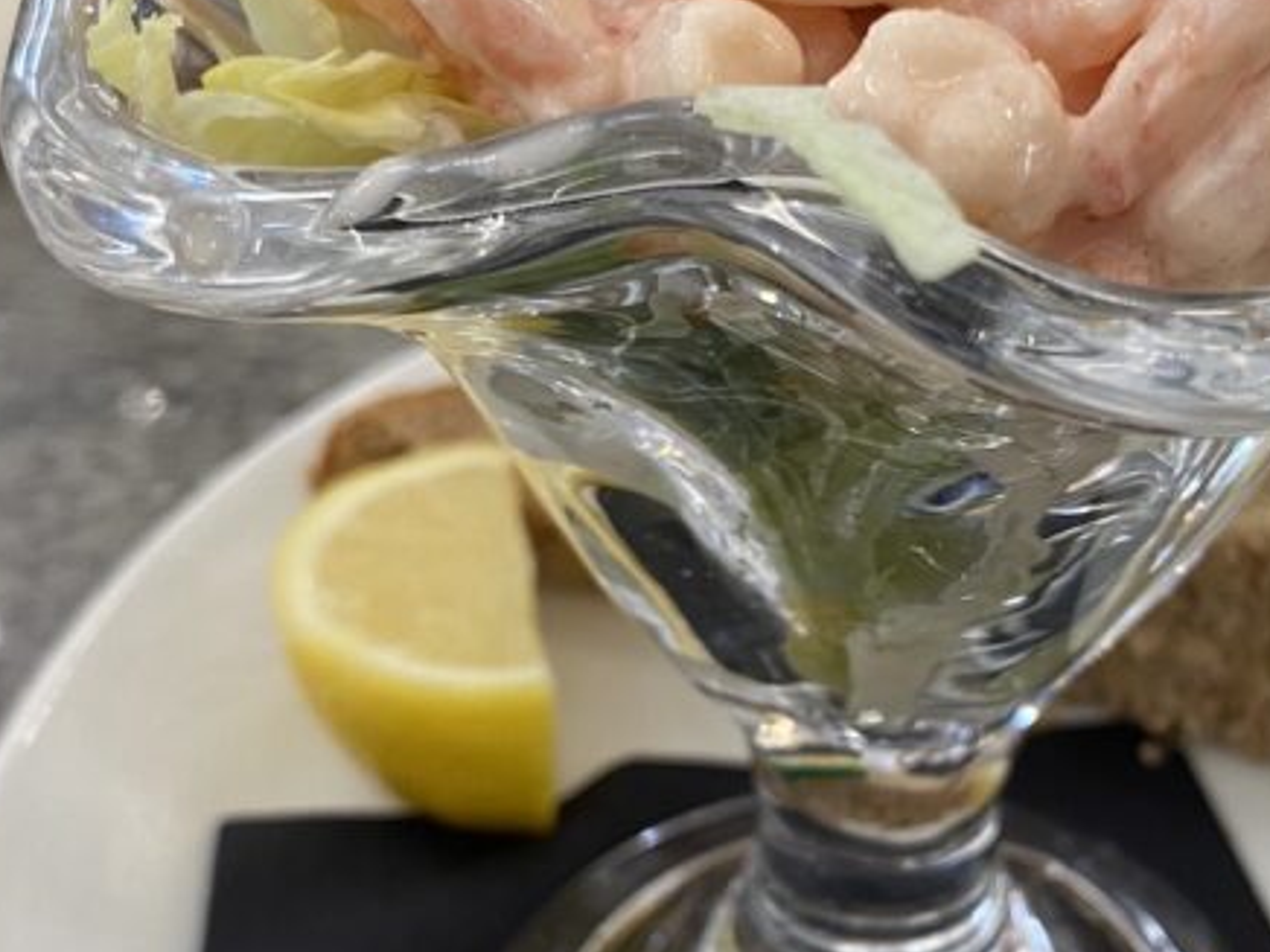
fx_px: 2238
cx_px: 938
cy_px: 515
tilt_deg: -34.5
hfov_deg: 31.2
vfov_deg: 24.0
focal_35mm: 61
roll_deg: -1.3
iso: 100
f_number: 1.8
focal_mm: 4.25
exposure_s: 1/50
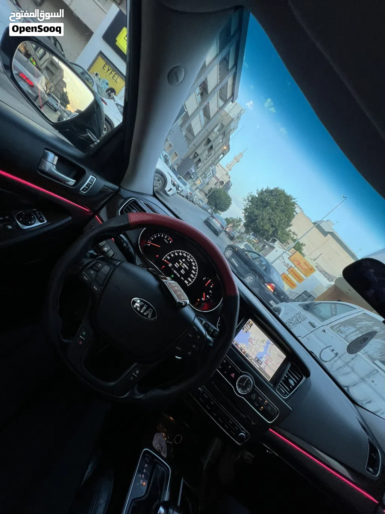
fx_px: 193
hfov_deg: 89.9
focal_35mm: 13
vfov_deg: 106.2
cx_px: 192
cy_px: 257
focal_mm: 1.57
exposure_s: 1/99
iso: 100
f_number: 1.8
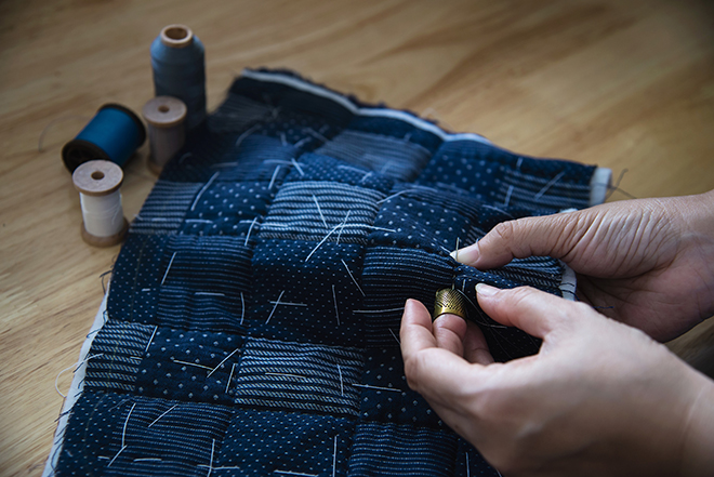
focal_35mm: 55
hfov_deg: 36.2
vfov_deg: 24.7
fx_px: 1092
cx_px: 357
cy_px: 238
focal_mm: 55
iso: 640
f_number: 4
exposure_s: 1/100
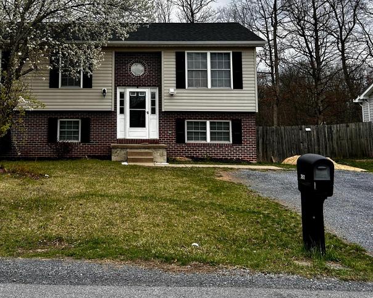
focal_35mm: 43
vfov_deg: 34.0
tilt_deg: +7.3
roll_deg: -0.5
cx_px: 118
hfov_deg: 42.2
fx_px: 475
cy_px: 68
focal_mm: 5.7
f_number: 1.5
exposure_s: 1/2299
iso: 50
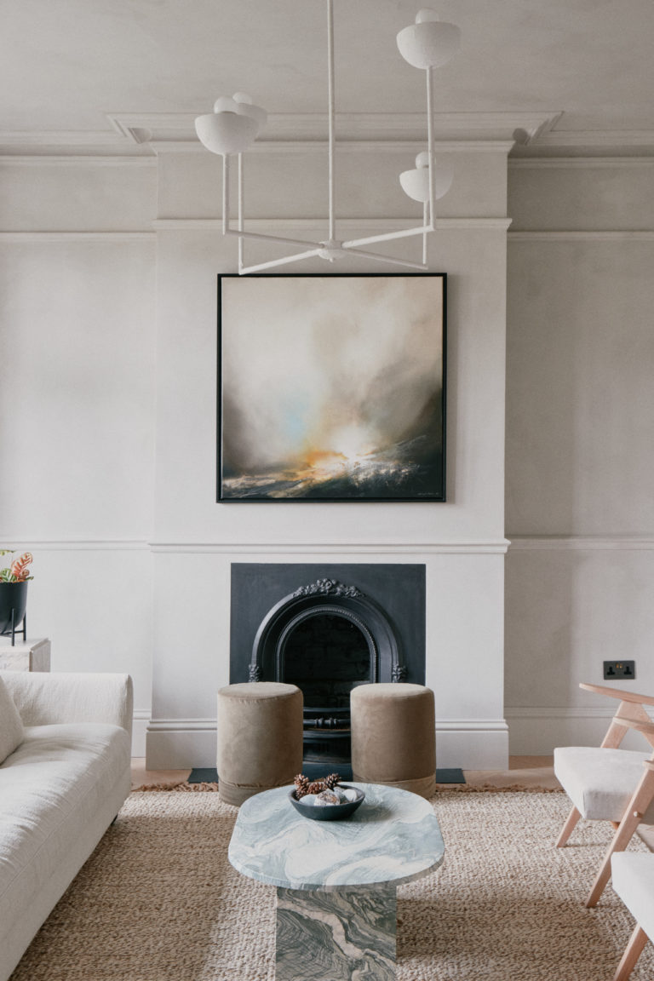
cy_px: 490
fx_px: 1008
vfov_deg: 51.9
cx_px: 327
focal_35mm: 37
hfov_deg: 35.9
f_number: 11
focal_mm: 24.9
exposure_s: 1.5
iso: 200
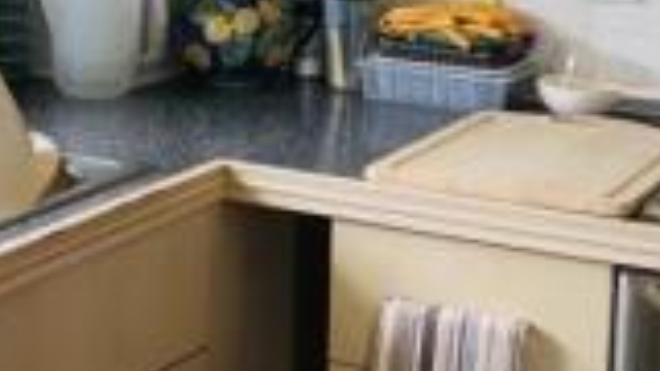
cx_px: 97
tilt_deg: -7.9
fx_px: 1803
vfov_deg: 11.7
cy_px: 43
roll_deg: -1.3
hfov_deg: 20.4
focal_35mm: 103
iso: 100
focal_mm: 4.25
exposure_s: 1/89
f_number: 1.8
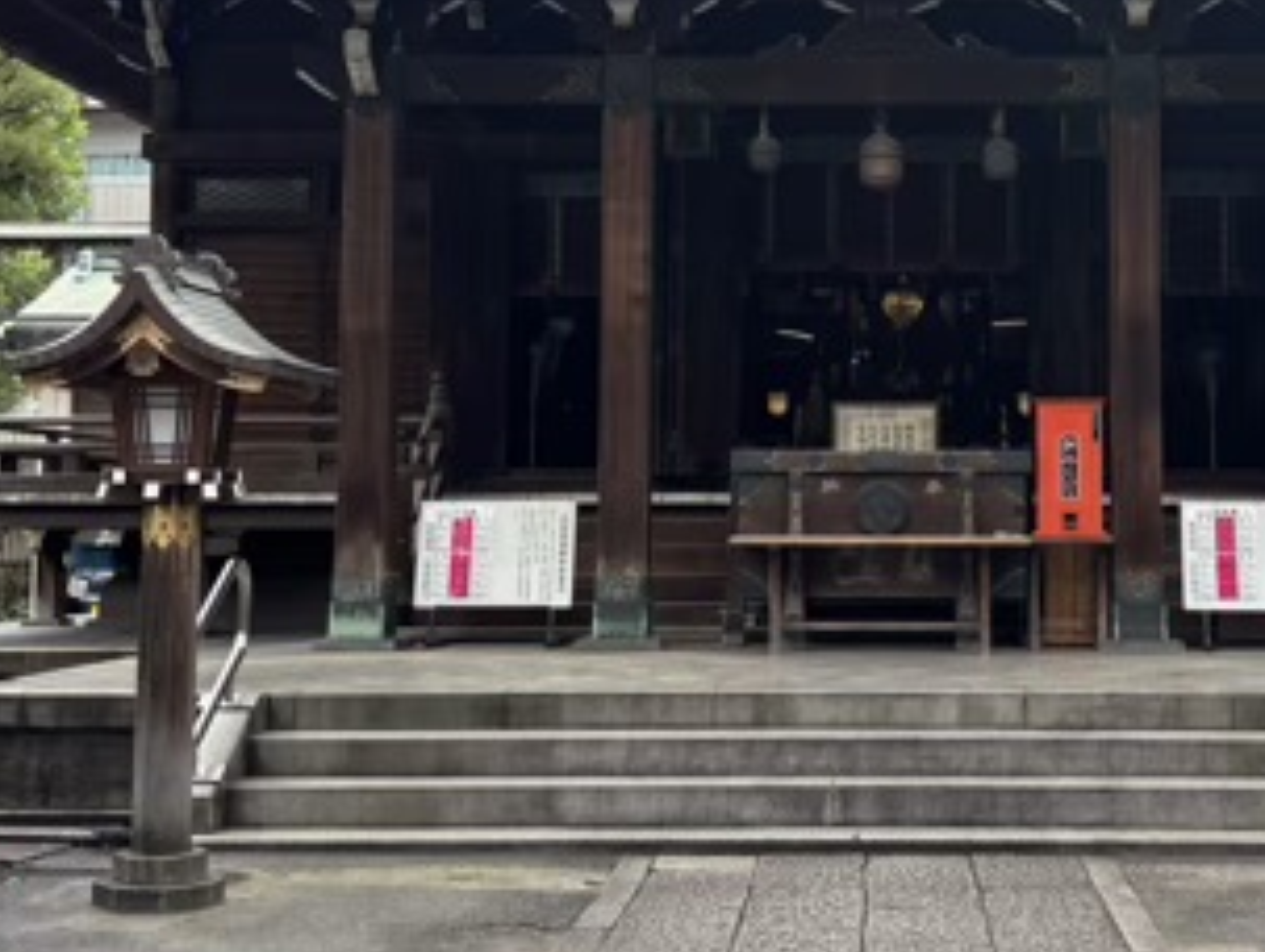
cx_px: 885
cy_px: 324
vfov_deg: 24.4
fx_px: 2195
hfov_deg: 31.8
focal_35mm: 60
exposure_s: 1/670
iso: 50
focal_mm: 5.96
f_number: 1.6
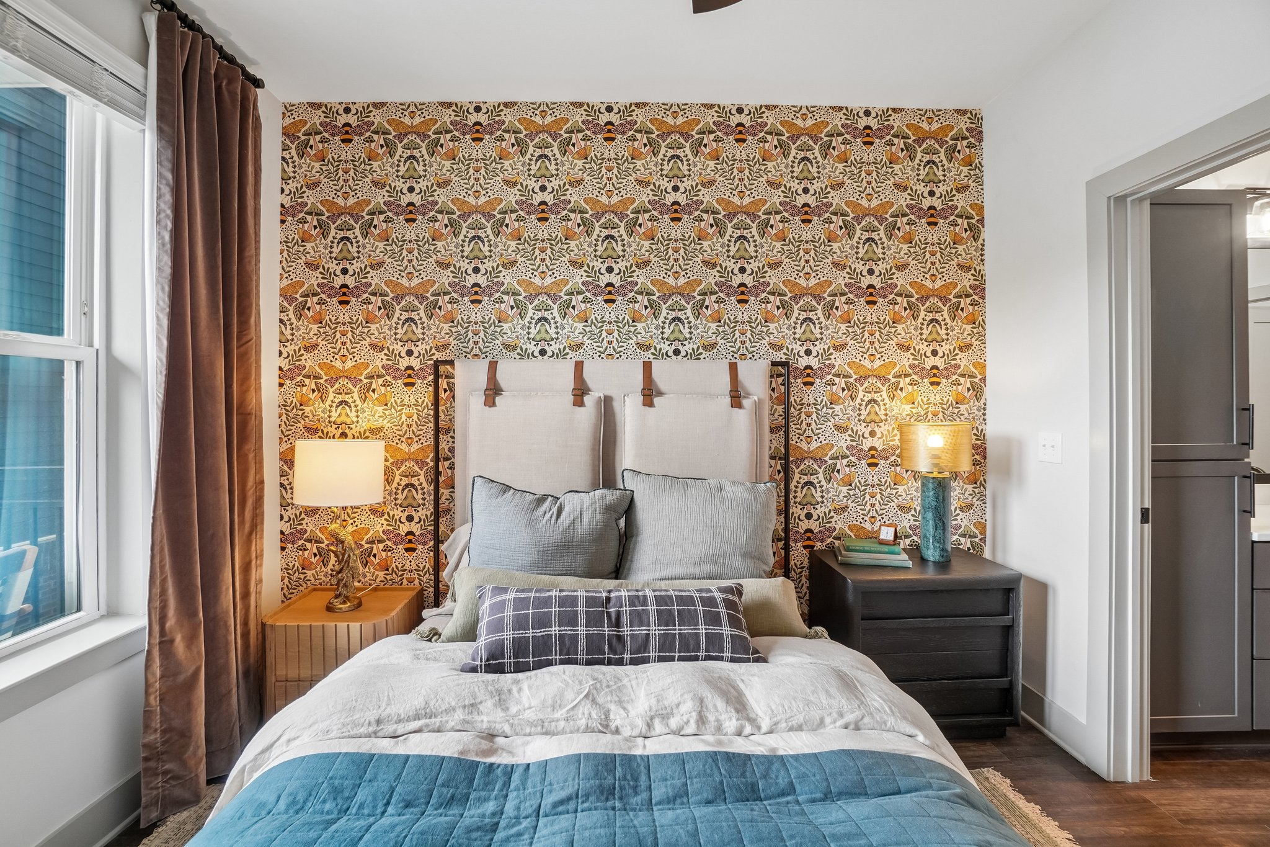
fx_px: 529
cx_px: 635
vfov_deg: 77.3
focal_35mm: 15
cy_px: 424
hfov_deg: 100.4
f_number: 8
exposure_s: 1/13
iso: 400
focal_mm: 10
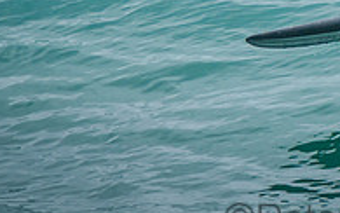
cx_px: 359
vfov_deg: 0.7
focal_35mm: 1815
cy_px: -71
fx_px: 16823
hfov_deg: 1.2
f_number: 5.6
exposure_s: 1/2000
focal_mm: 400
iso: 400
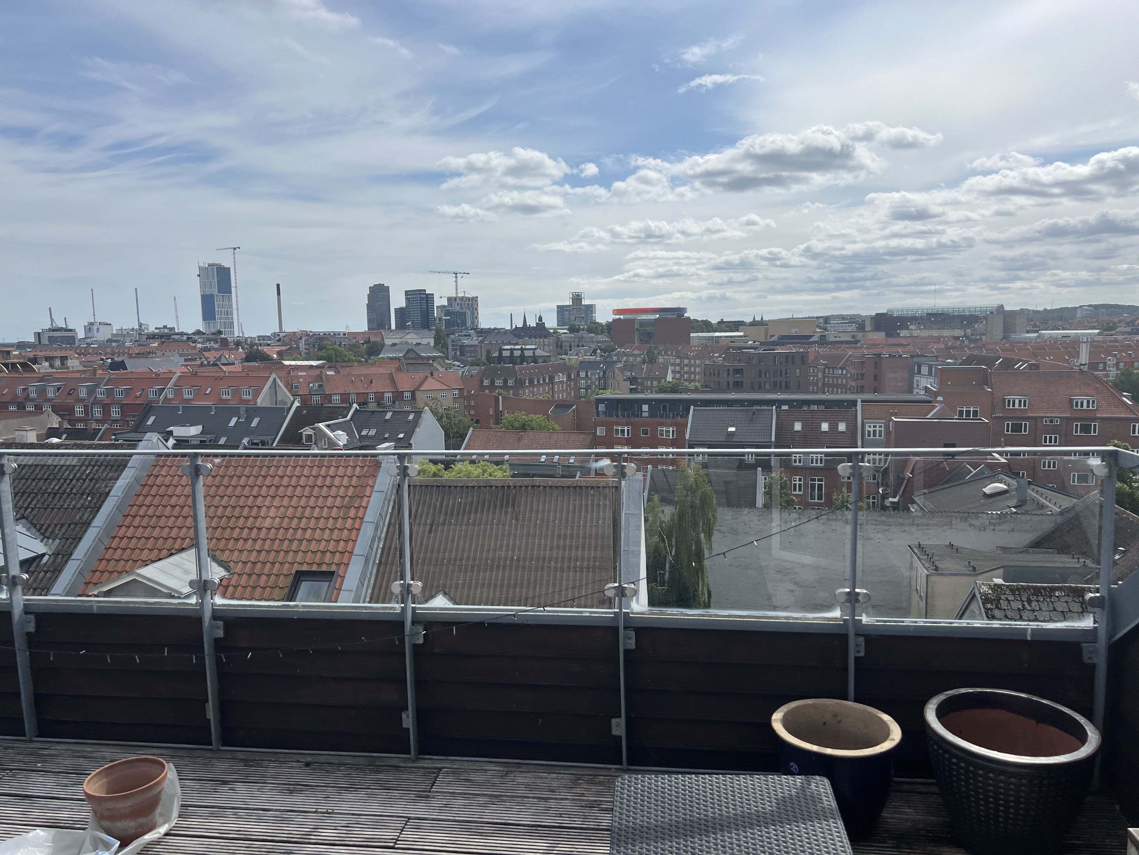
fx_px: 856
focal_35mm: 26
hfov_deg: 67.3
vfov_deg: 53.1
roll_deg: +1.8
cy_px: 428
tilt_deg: -8.9
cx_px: 570
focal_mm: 5.7
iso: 50
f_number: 1.5
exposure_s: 1/8696
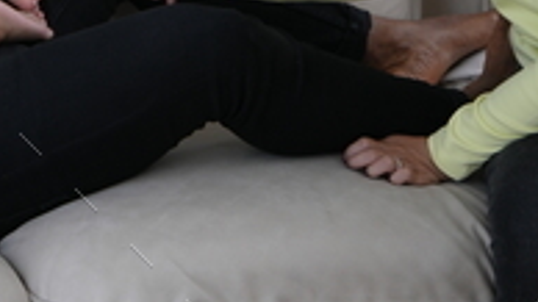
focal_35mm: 140
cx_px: -67
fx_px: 1997
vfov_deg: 8.4
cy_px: -226
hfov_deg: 14.9
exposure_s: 1/250
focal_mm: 44
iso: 320
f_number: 2.8
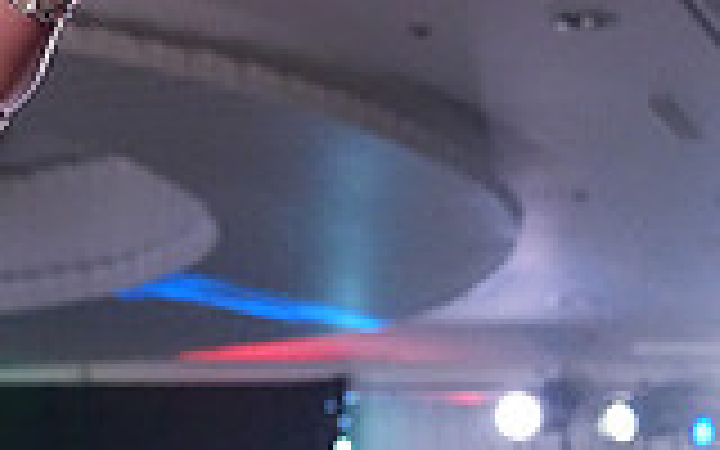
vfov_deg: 4.6
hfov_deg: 7.3
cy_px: 796
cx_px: -65
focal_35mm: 284
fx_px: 5573
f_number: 5
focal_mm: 77
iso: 10000
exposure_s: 1/400
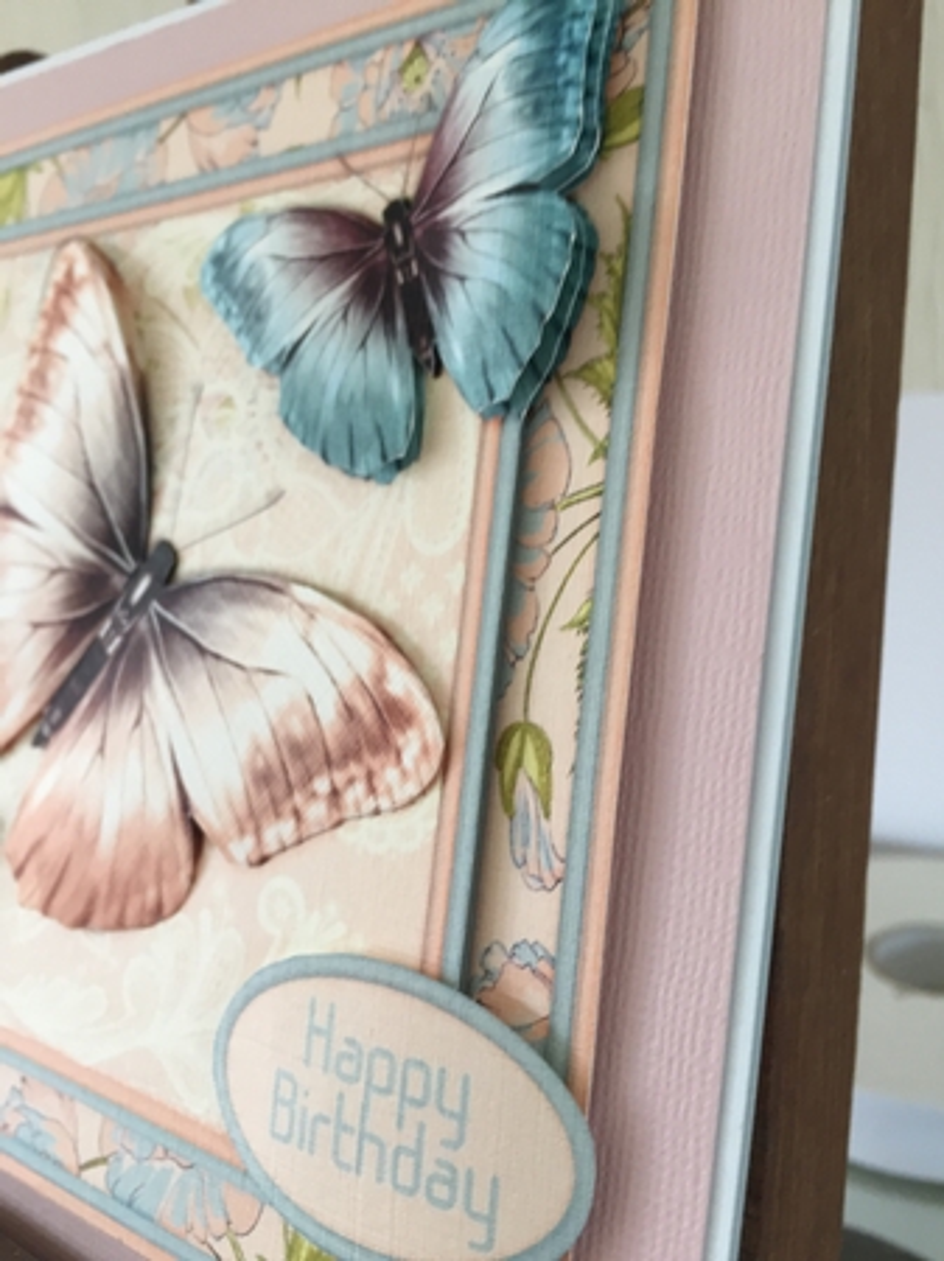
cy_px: 630
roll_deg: +6.4
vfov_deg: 61.7
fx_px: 1055
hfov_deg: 48.2
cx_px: 472
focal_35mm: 29
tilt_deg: -10.6
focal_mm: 4.15
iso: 64
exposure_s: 1/30
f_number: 2.2
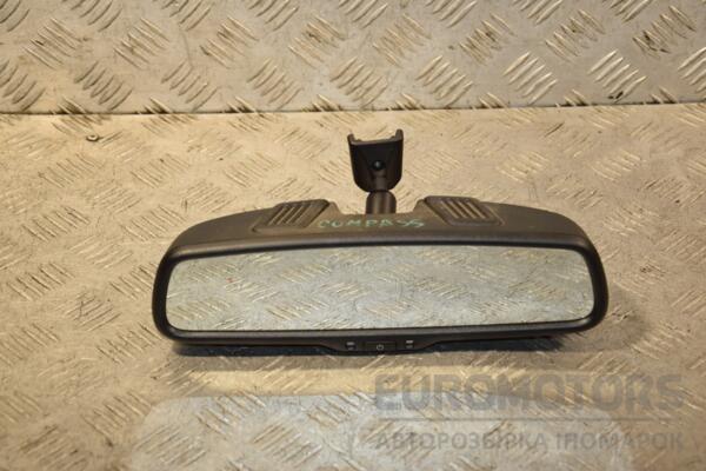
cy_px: 236
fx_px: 1530
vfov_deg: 17.5
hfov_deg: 26.0
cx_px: 353
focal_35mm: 78
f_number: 5
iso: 800
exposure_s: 1/200
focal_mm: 52
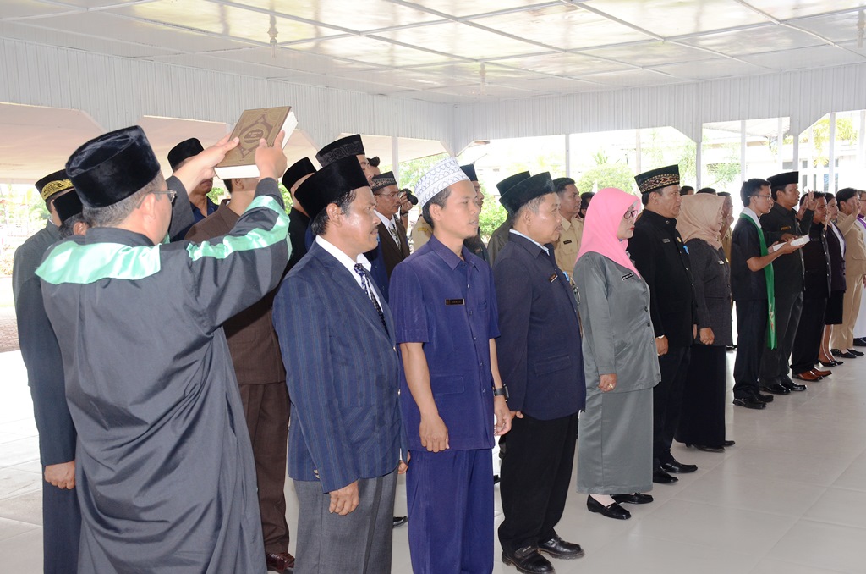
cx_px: 433
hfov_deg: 48.0
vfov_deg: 32.9
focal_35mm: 40
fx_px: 972
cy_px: 287
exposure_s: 1/100
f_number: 8
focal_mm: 27
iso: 1000
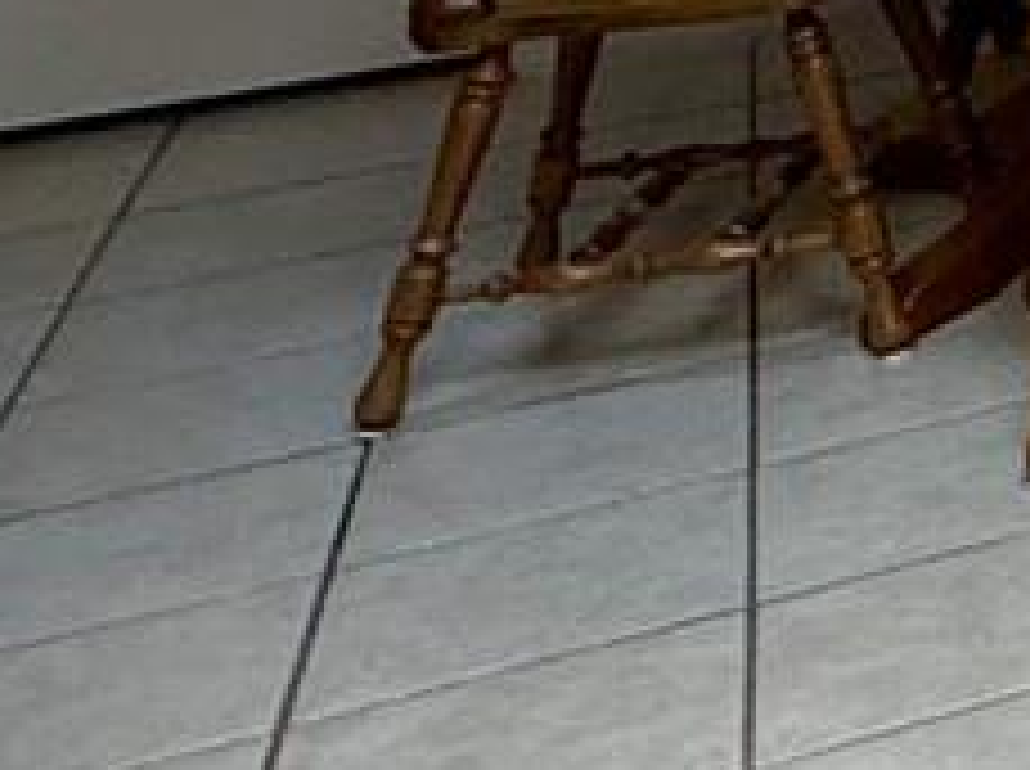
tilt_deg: -3.8
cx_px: 2771
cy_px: -756
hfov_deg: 12.7
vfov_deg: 13.1
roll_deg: +1.3
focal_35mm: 98
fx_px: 2911
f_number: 2.2
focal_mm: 2.22
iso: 200
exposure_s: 1/60
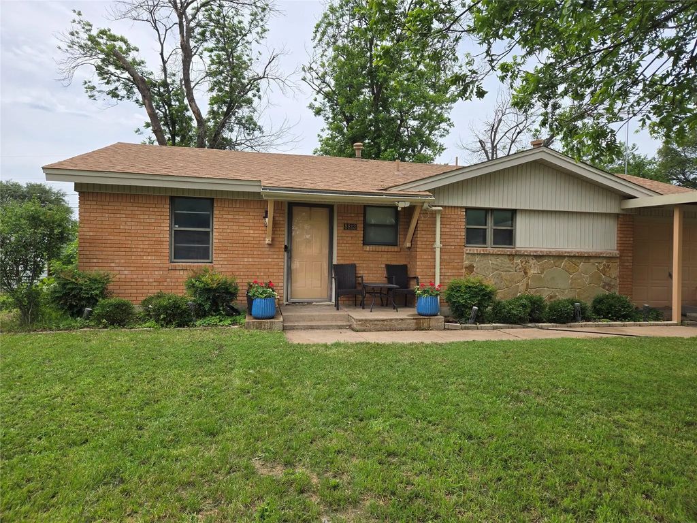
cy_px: 262
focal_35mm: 23
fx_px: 463
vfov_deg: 58.9
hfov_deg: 73.9
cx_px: 348
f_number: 1.8
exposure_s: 1/1623
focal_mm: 5.4
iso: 25
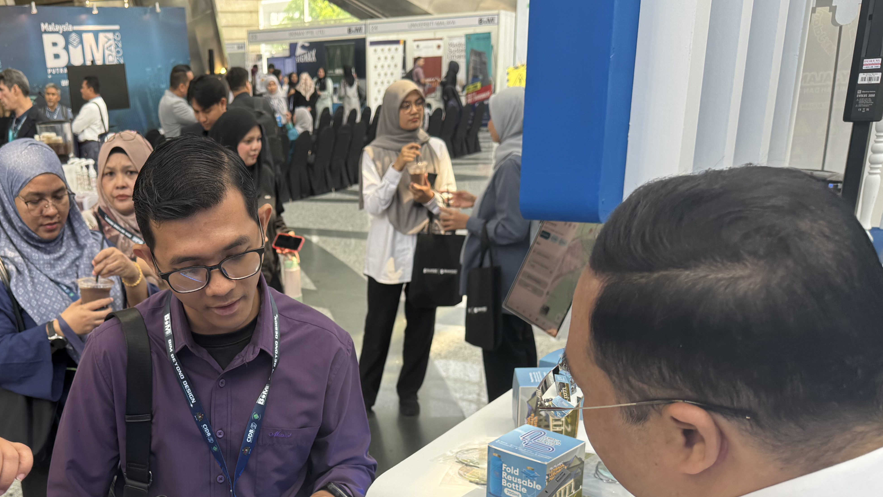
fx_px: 890
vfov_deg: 30.0
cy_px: 435
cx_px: 262
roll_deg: +4.0
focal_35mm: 38
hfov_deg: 51.3
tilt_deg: -20.5
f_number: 1.78
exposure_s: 1/121
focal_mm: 6.76
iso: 64
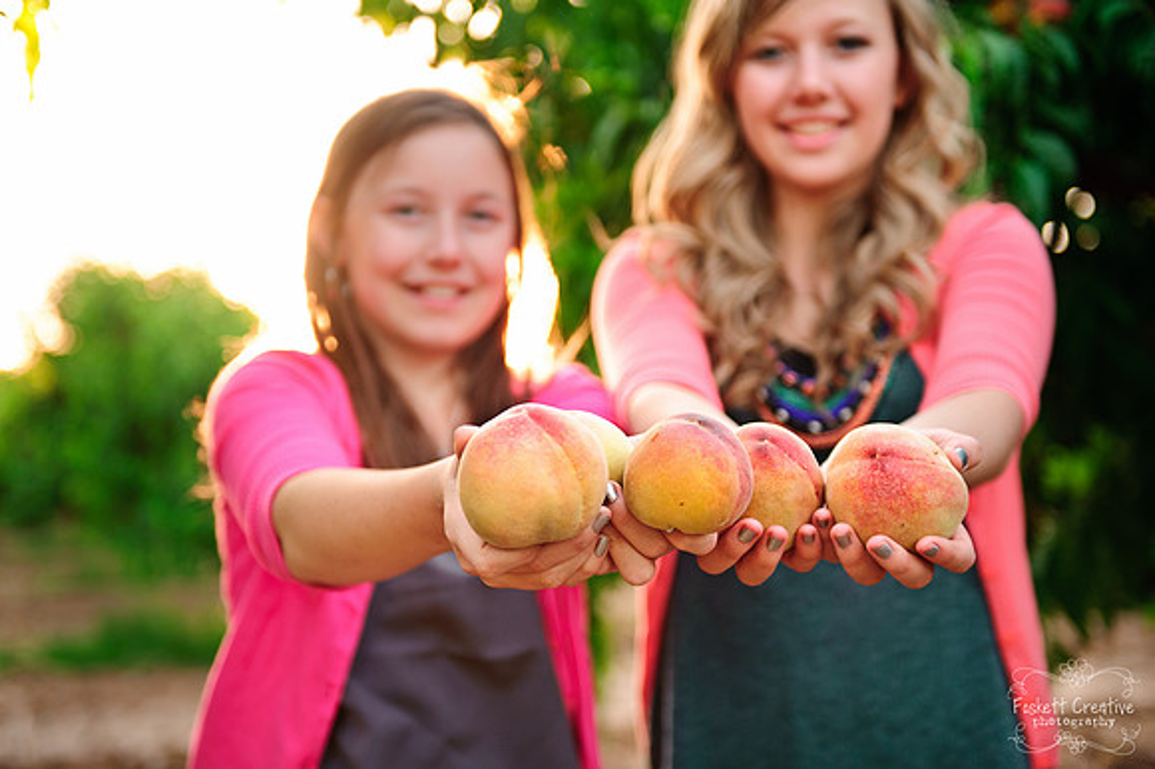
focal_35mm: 55
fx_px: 1764
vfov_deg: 24.6
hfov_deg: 36.3
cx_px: 578
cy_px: 384
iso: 200
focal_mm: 55
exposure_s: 1/160
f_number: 2.8
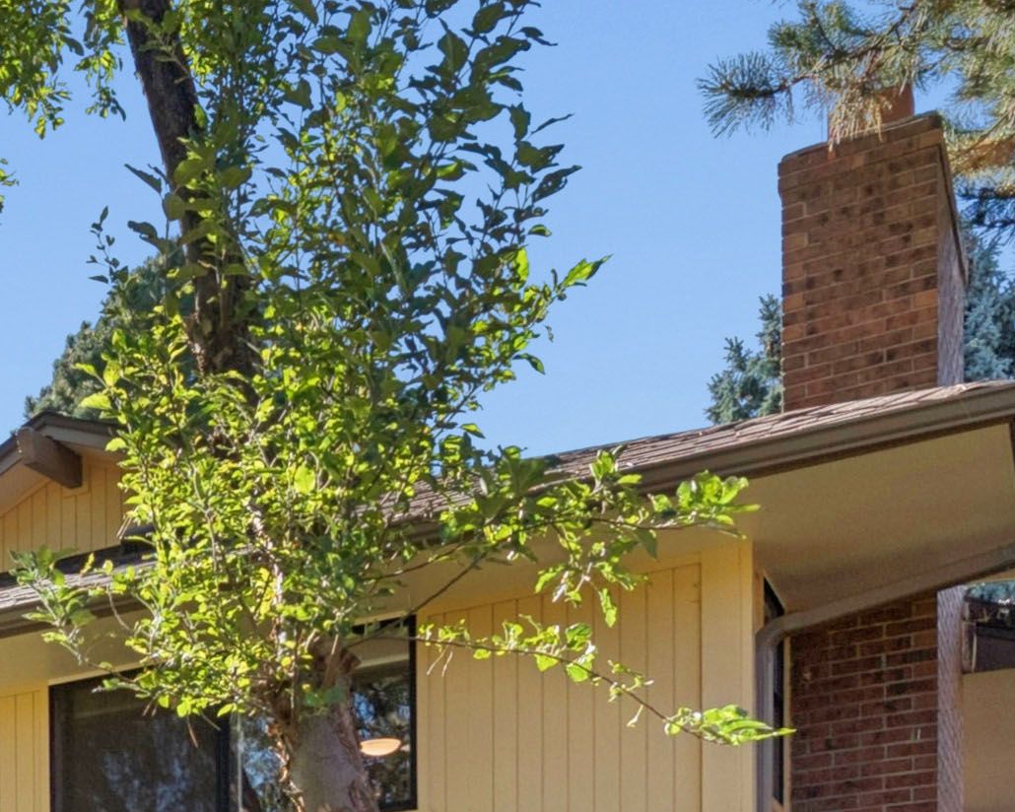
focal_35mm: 58
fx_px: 1742
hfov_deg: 27.1
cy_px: 1284
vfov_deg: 21.2
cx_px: -315
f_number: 8
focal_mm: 15
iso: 200
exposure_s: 1/250
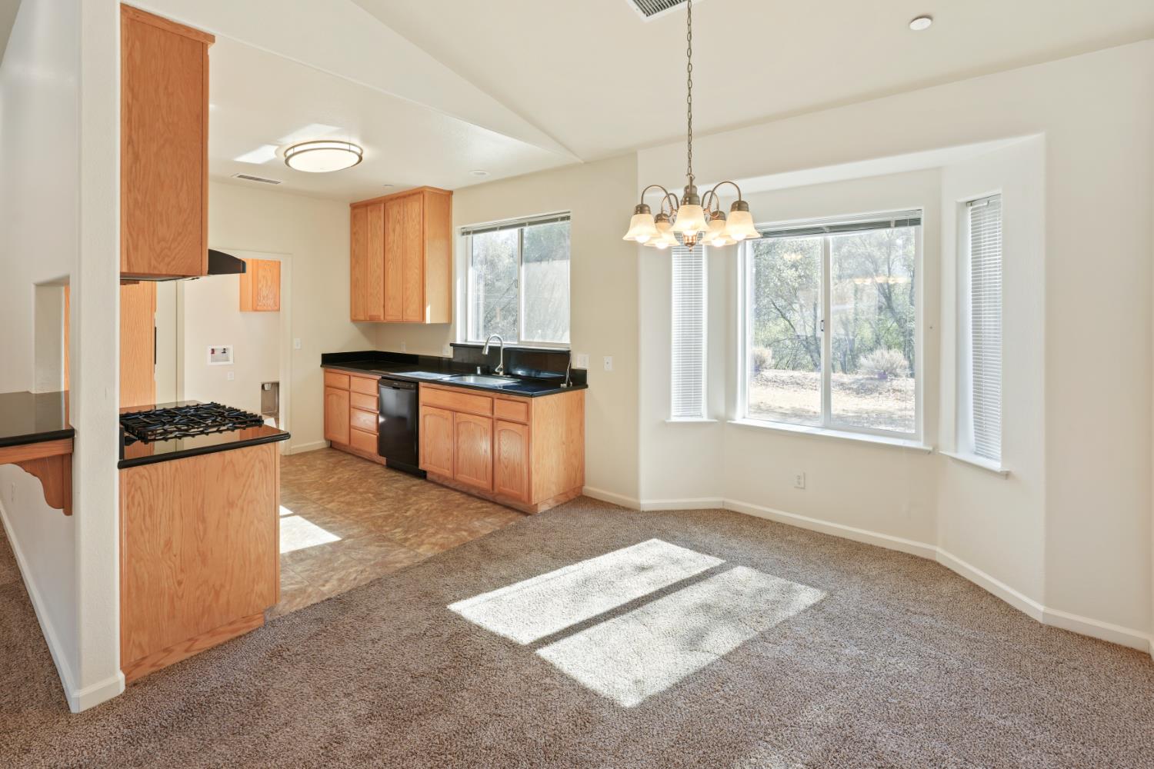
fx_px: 513
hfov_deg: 96.7
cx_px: 577
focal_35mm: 16
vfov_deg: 73.7
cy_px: 384
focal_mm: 16
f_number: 8
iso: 100
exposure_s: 1/5
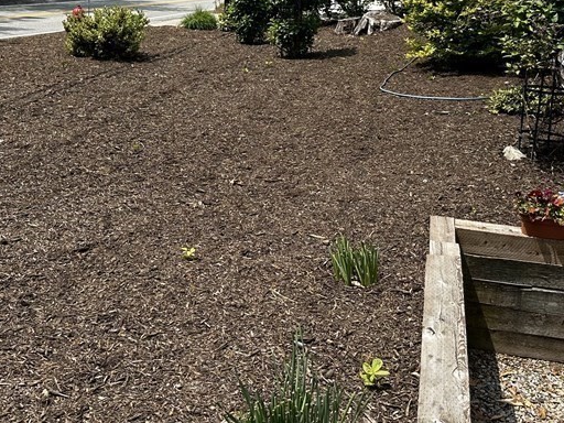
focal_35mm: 48
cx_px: 257
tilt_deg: -8.5
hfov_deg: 39.6
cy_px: 54
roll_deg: -2.4
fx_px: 782
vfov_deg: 29.2
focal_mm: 6.86
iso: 80
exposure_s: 1/2525
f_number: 1.78
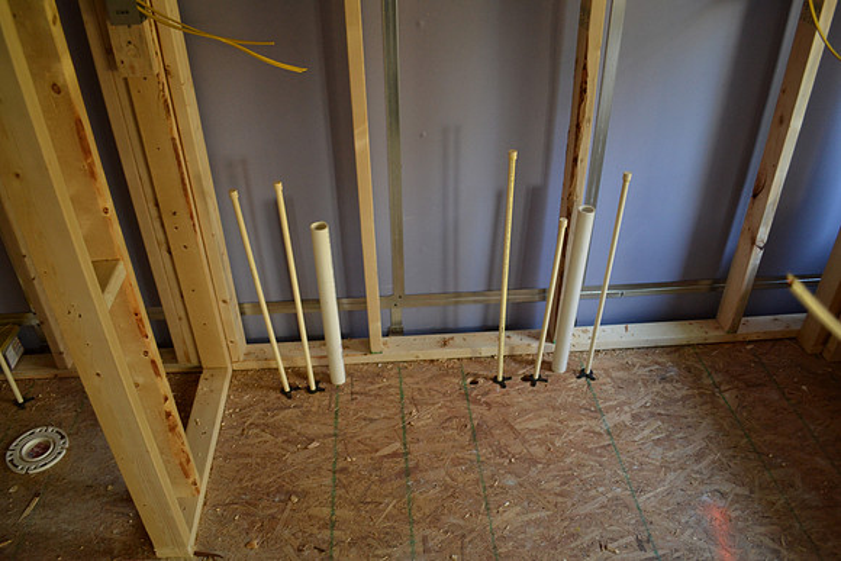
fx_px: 631
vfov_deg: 48.0
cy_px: 280
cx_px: 420
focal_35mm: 27
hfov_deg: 67.4
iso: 720
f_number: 3.5
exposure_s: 1/15
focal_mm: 18
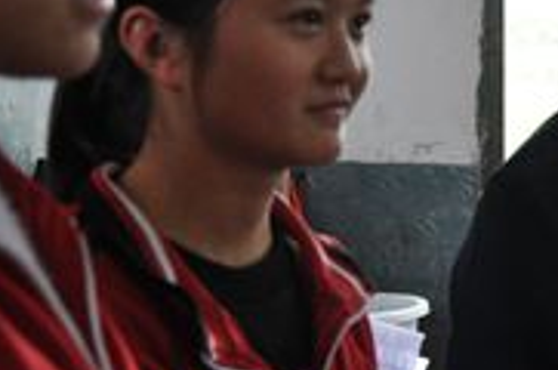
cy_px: 185
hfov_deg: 16.6
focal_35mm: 116
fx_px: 1795
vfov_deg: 11.8
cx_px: 737
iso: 1600
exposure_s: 1/100
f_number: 4
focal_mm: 28
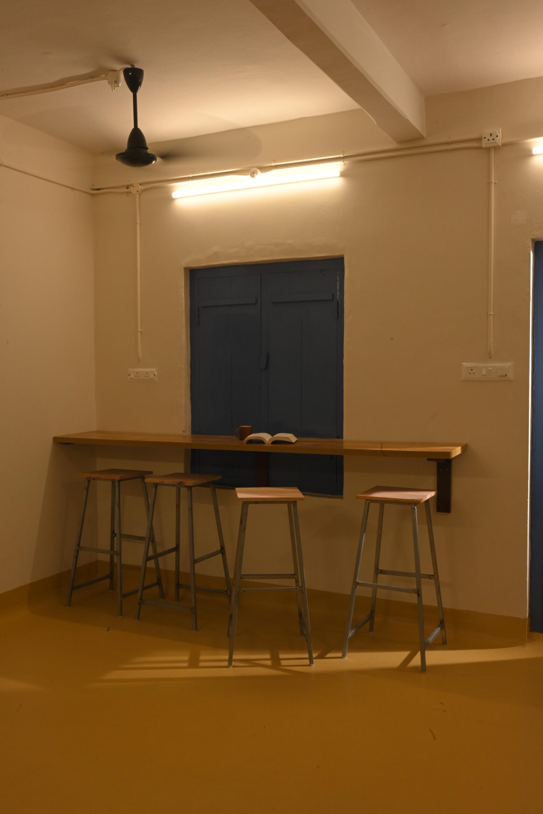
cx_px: 272
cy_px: 407
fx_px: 735
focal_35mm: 32
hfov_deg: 40.5
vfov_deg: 58.0
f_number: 22
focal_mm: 32.5
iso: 800
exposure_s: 1/5
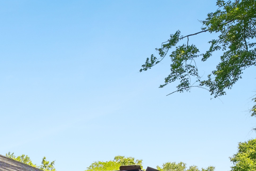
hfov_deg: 34.9
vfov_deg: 21.0
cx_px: -7
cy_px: 279
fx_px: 363
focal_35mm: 51
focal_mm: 14
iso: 200
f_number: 7.1
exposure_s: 1/60
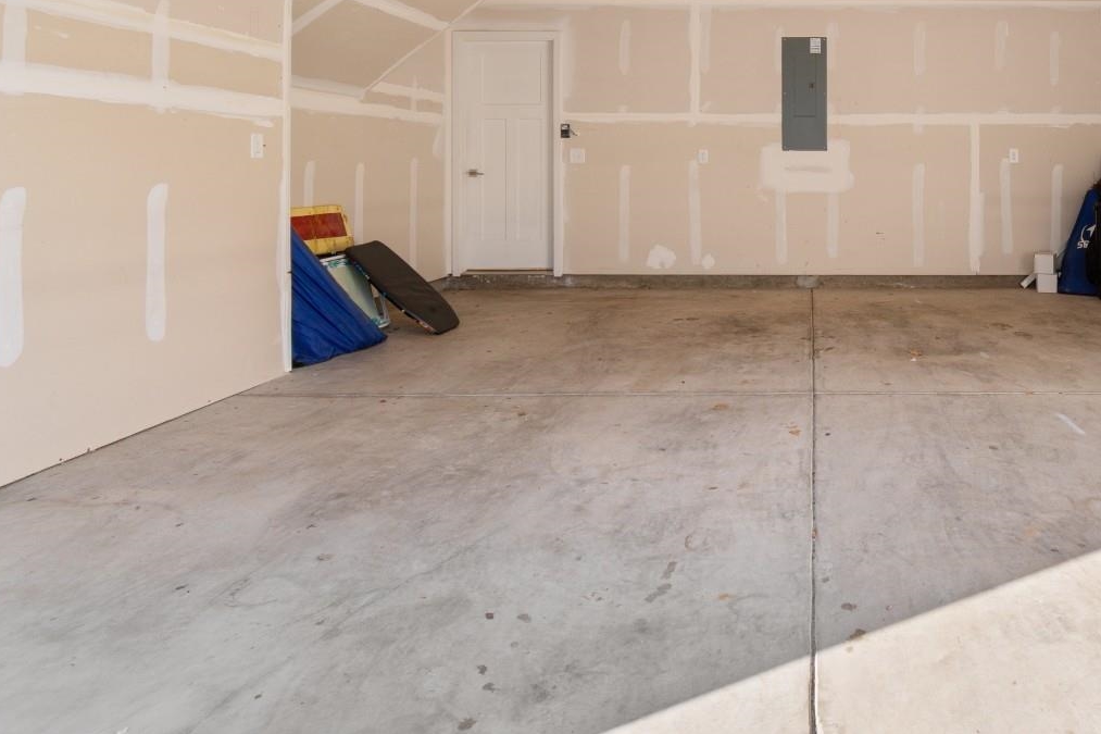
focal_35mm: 24
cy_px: 149
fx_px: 734
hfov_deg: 69.2
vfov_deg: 50.0
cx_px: 817
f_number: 5
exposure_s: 1/100
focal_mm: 10
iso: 100
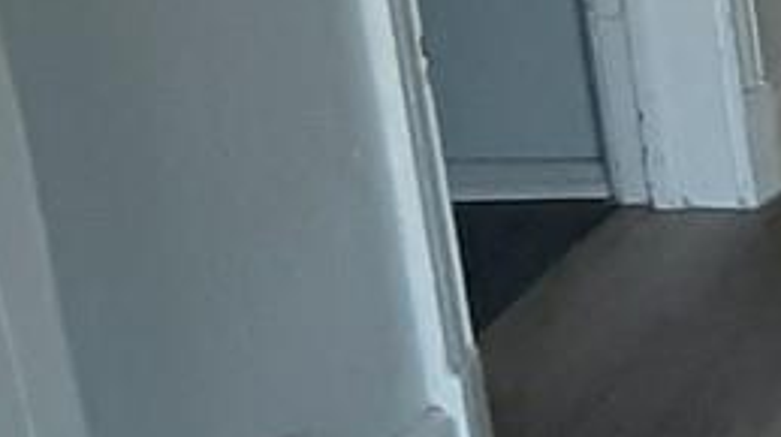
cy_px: 591
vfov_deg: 6.6
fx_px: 3765
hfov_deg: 10.1
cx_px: 1942
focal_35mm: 182
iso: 125
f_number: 1.9
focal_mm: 2.91
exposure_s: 1/60
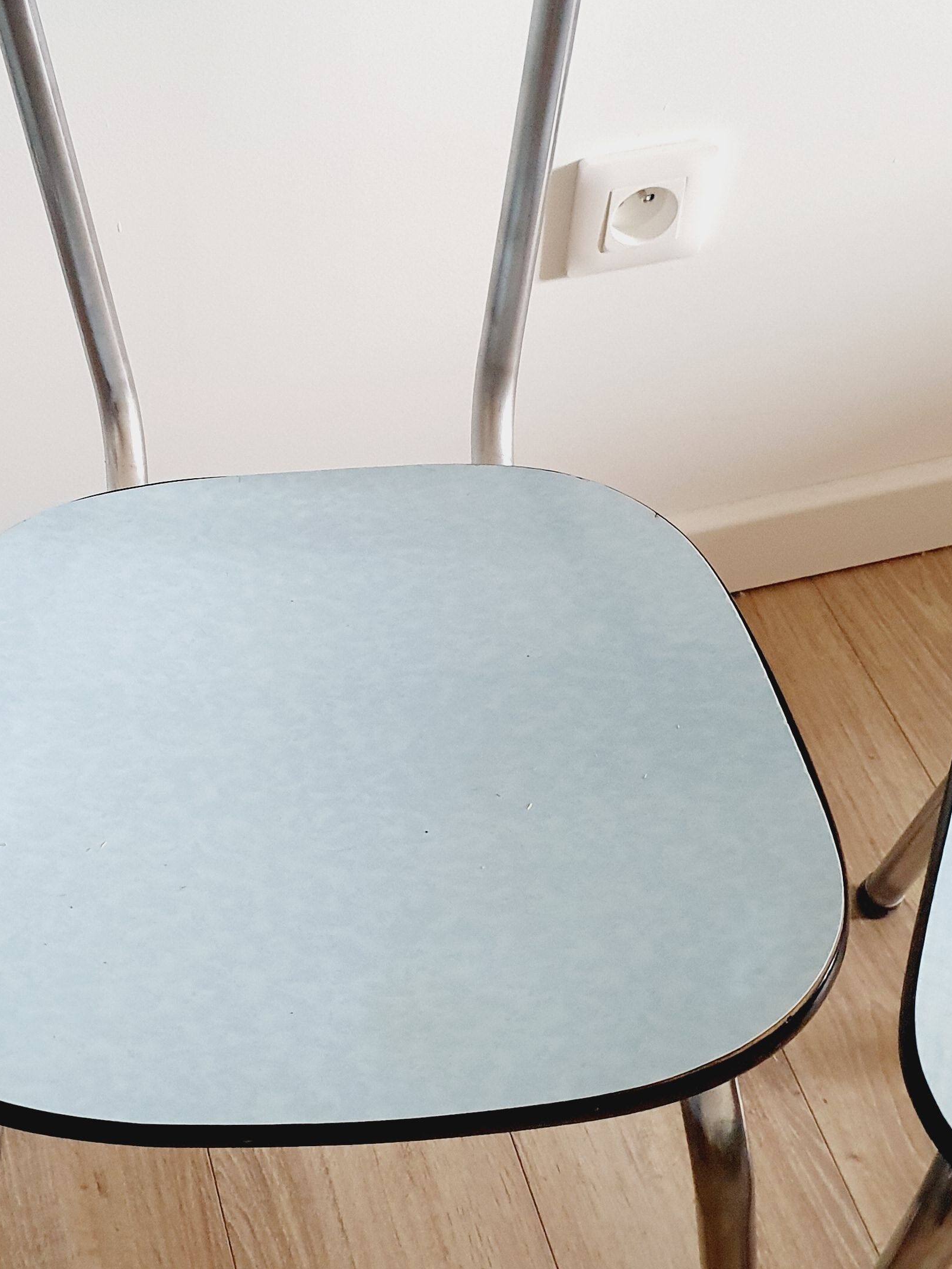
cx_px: 240
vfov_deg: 38.8
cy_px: 558
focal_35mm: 49
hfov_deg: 29.2
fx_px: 1796
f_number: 1.5
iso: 400
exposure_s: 1/50
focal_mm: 4.32
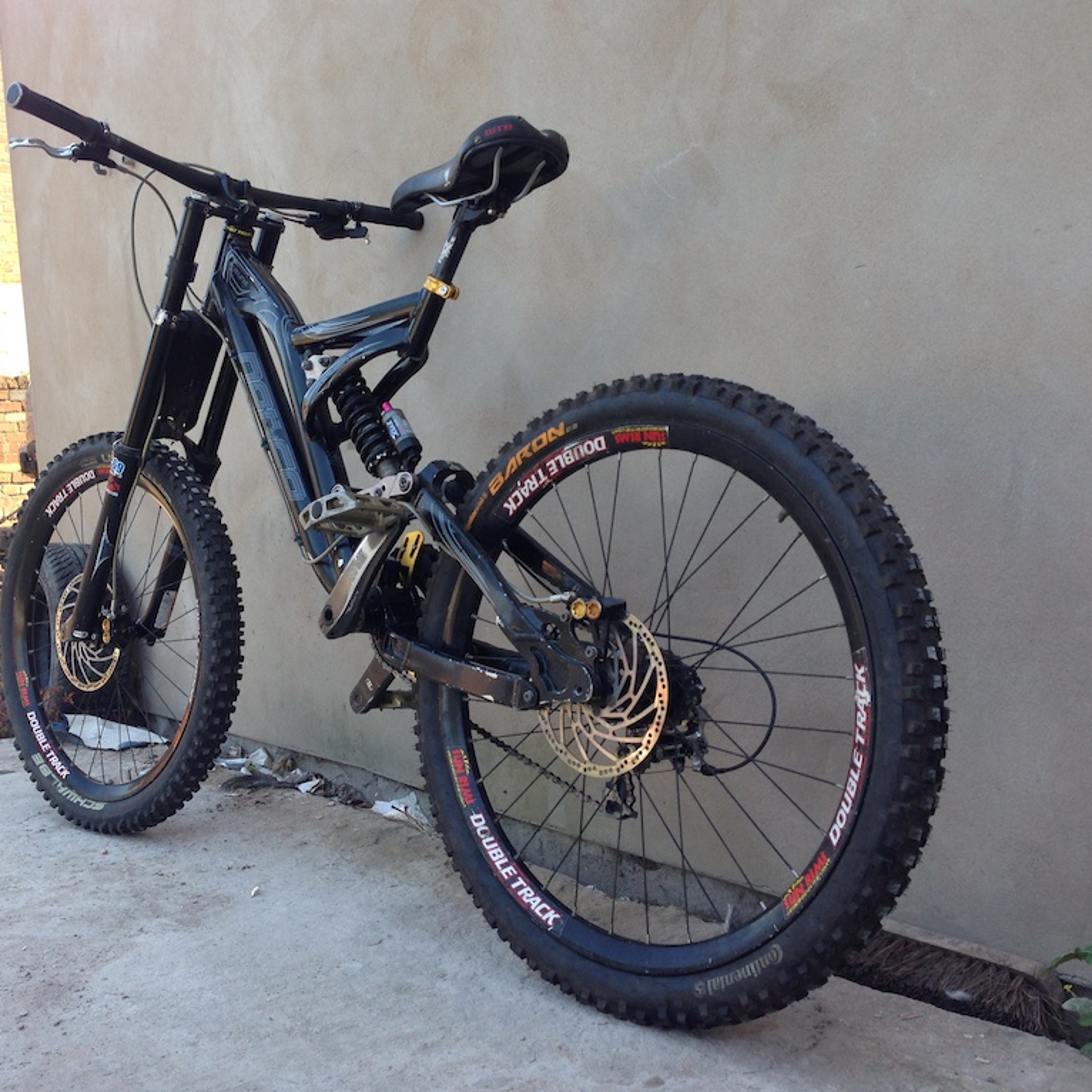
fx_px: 1392
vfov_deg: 42.8
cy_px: 546
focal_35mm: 39
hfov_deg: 42.5
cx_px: 403
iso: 50
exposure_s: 1/120
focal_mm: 4.12
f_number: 2.4
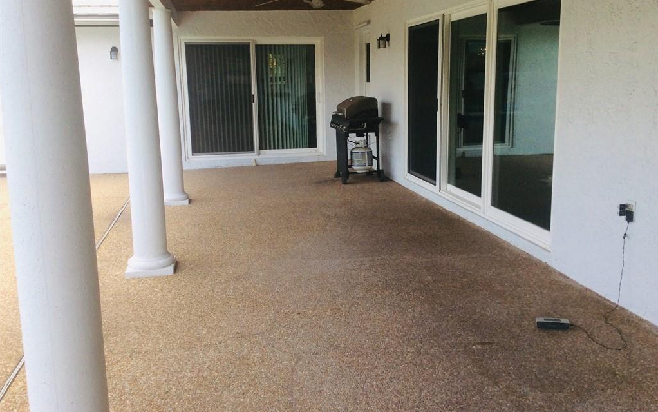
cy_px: 176
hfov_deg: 56.7
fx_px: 610
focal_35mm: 34
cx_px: 329
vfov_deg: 37.2
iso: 32
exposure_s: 1/167
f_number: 2.4
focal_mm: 3.3
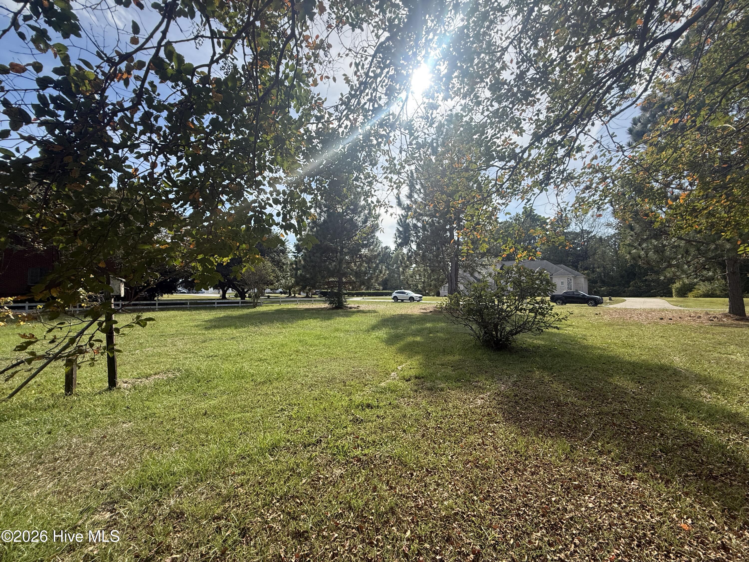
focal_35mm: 14
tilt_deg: +2.4
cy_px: 281
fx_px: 303
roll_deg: -0.4
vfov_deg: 85.7
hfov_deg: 102.1
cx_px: 374
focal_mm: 2.22
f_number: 2.2
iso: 64
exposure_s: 1/1125
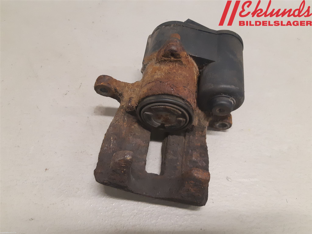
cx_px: 156
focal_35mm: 26
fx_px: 234
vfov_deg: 53.1
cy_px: 117
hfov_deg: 67.3
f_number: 1.7
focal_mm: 3.93
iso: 250
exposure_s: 1/50
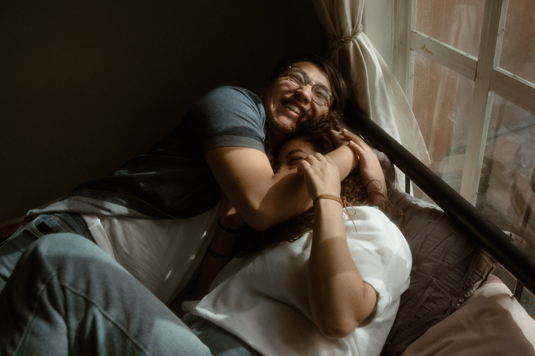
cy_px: 167
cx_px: 287
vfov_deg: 44.9
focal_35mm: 29
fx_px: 431
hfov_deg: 63.6
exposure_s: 1/250
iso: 200
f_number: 2.8
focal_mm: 18
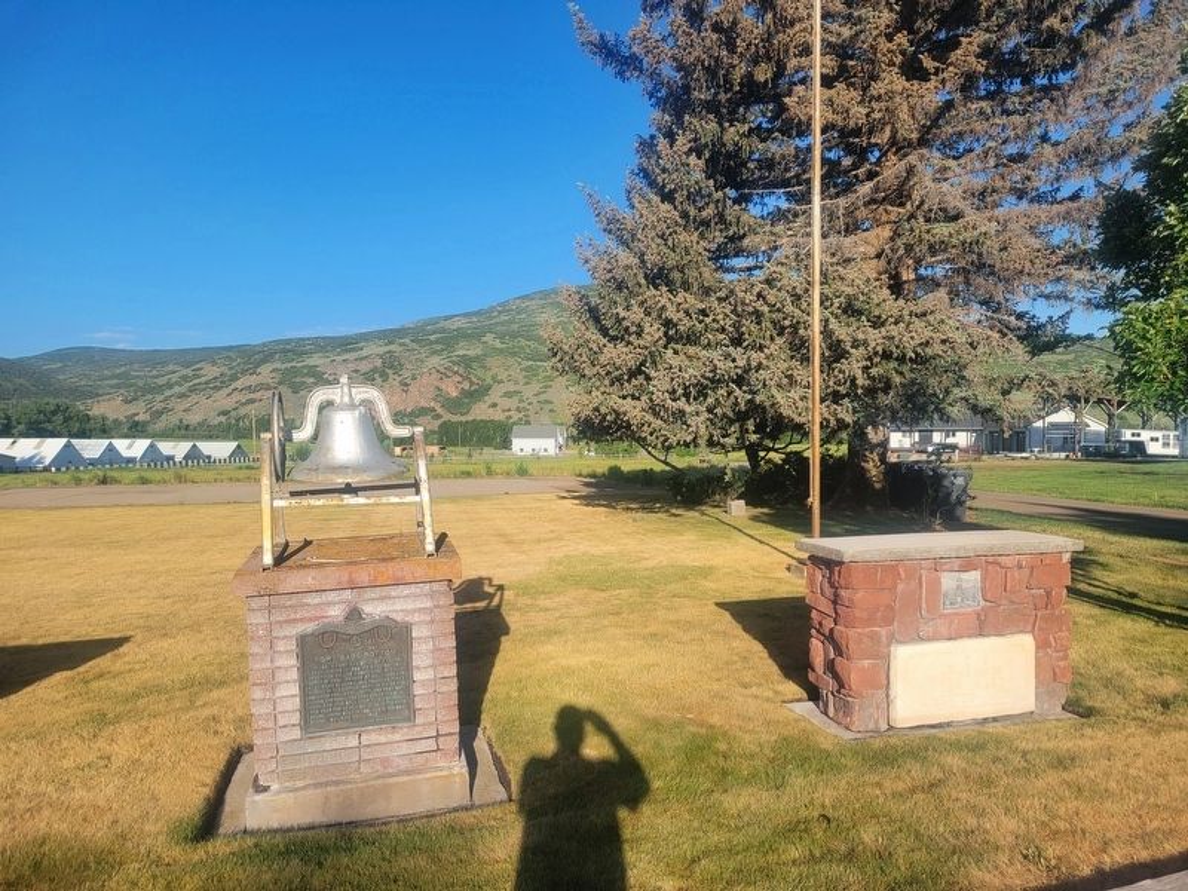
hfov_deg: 67.3
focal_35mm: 26
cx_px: 594
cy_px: 446
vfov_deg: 53.1
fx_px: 892
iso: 40
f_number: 1.8
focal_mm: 5.4
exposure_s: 1/2016
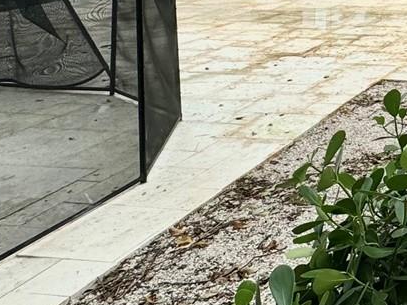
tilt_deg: +0.0
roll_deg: -1.4
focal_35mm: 55
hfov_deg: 25.4
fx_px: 646
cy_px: -112
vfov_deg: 23.0
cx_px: 625
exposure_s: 1/414
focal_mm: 2.22
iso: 40
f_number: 2.2
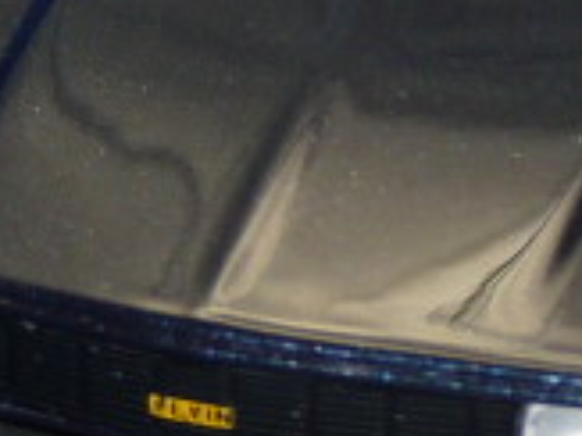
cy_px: -86
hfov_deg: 3.8
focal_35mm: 526
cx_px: 561
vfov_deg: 2.8
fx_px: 8837
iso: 100
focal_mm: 13.3
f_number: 3.4
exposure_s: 1/40
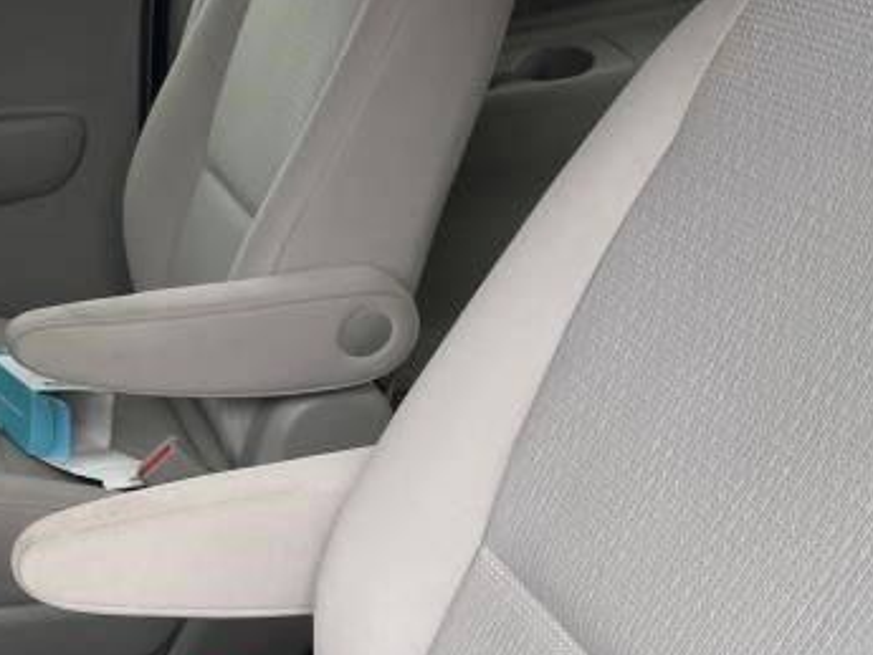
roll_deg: +2.5
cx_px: 25
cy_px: 551
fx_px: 1463
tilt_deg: -30.6
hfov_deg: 31.1
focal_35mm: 58
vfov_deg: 24.7
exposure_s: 1/121
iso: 64
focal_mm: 5.1
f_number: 1.6
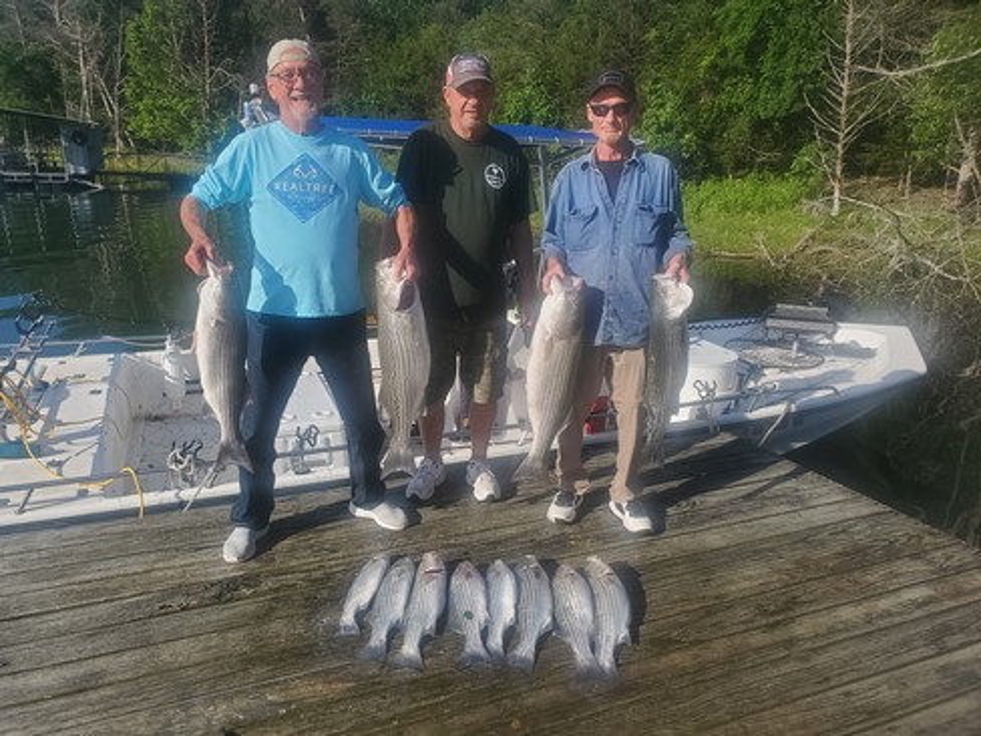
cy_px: 368
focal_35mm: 26
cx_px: 490
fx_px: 737
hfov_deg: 67.3
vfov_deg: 53.1
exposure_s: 1/1262
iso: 50
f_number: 2.4
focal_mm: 4.3
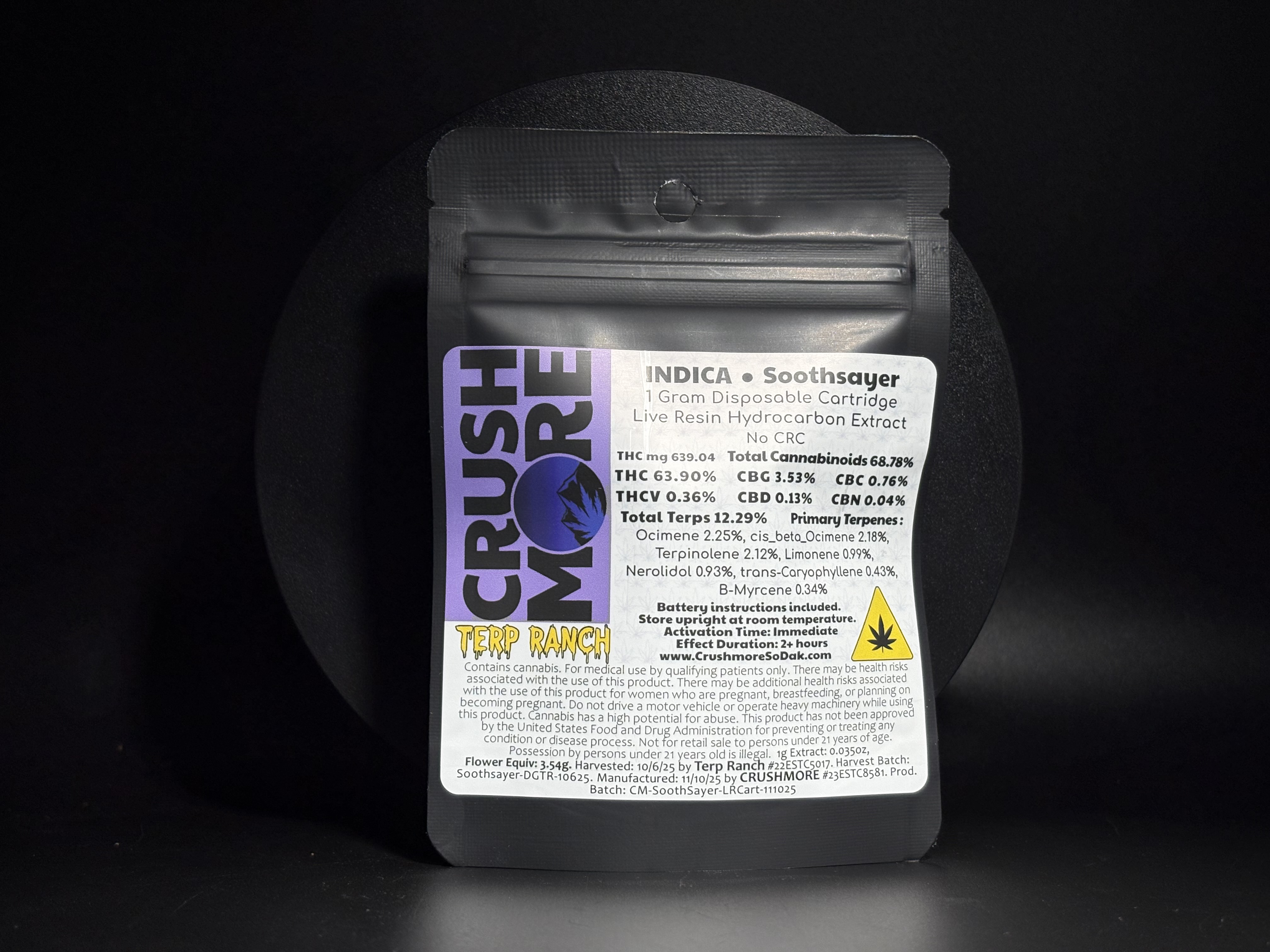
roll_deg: -0.6
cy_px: 476
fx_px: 1908
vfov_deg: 28.0
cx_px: 635
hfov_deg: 36.8
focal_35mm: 52
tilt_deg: +1.7
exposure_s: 1/2747
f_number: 1.6
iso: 32
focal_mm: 5.96
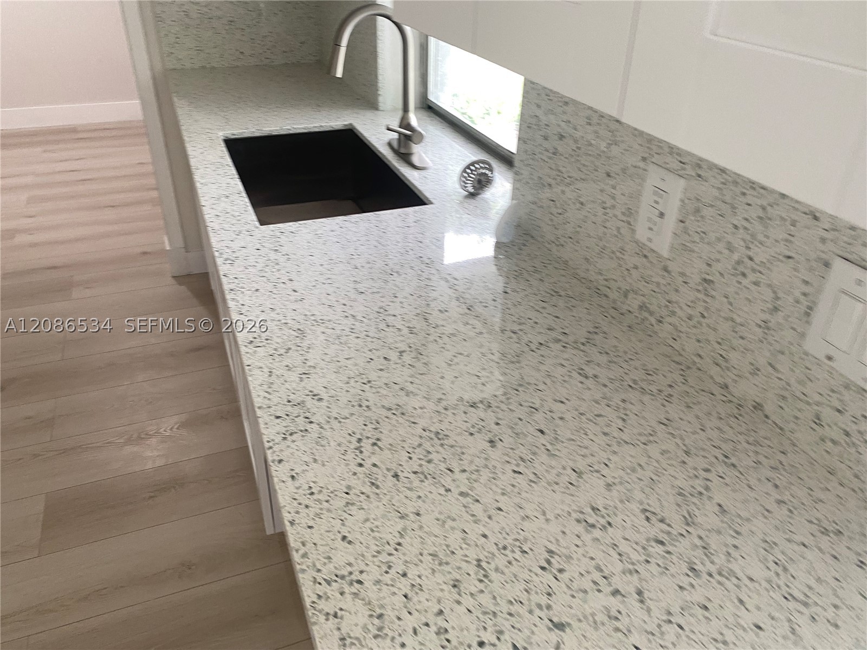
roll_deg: -2.6
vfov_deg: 53.1
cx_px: 434
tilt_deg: -25.6
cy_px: 325
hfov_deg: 67.3
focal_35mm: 26
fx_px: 651
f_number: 1.8
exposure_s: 1/60
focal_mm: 4.25
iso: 80
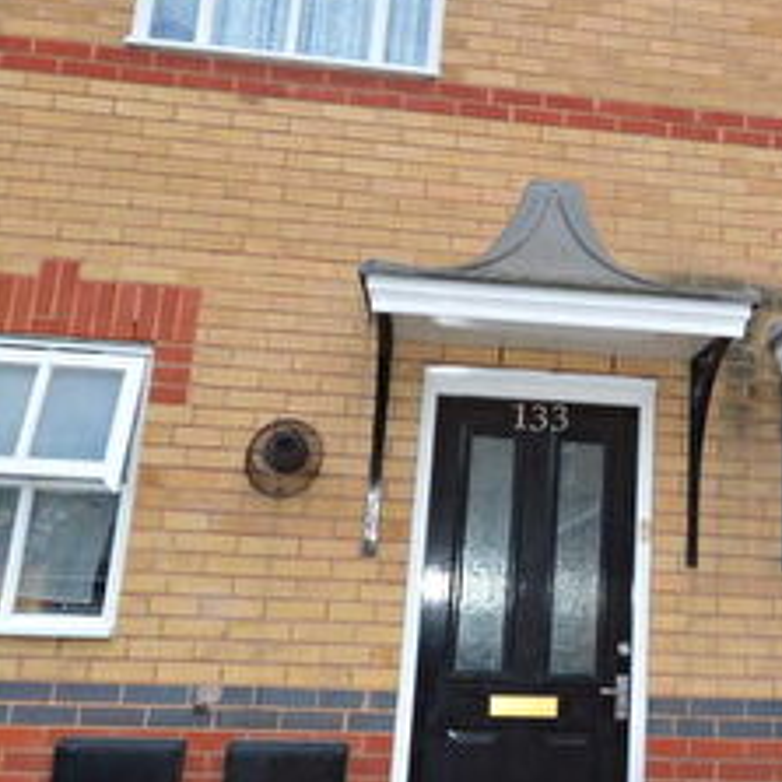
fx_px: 1022
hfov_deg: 40.4
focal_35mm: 40
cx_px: 607
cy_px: 316
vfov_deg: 41.7
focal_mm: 10
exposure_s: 1/200
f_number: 5.6
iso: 100
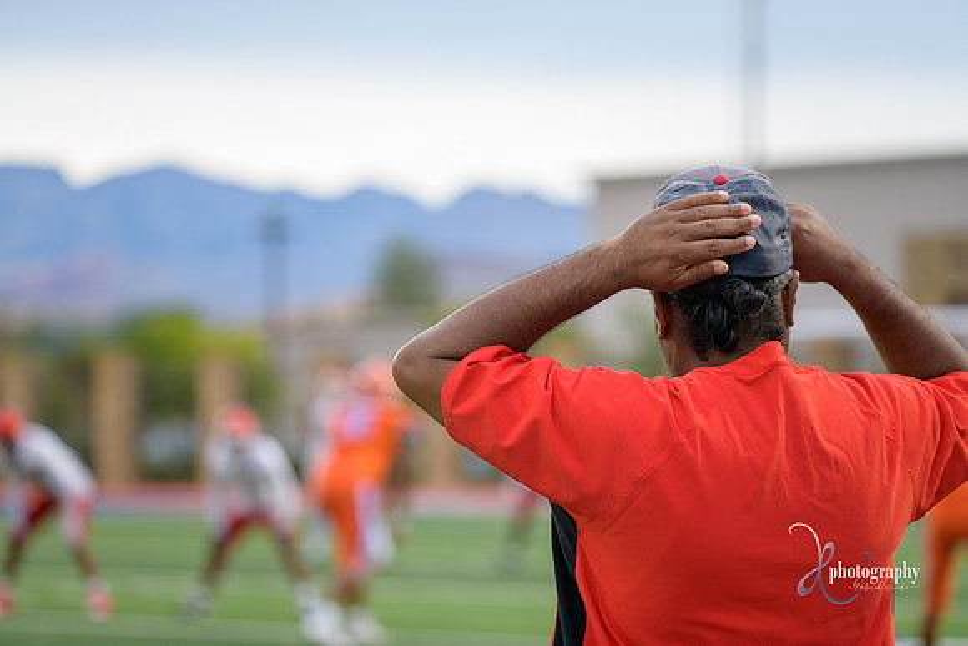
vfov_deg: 11.4
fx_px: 3227
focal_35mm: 120
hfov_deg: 17.1
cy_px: 323
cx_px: 484
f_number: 2.8
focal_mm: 120
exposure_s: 1/500
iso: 1800
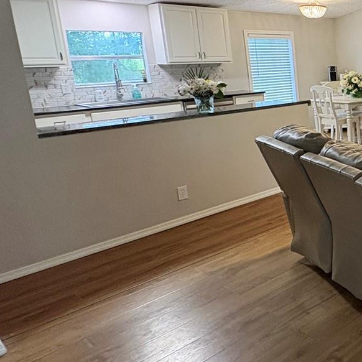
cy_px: 126
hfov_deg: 34.4
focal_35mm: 34
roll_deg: +1.5
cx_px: 470
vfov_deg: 47.8
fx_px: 402
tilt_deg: -10.3
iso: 400
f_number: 2.2
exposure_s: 1/60
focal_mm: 2.22
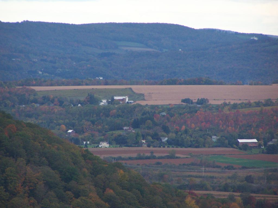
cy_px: 104
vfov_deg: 3.9
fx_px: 3052
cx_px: 139
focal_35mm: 380
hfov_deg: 5.2
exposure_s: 1/500
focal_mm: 63
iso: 200
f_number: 3.7
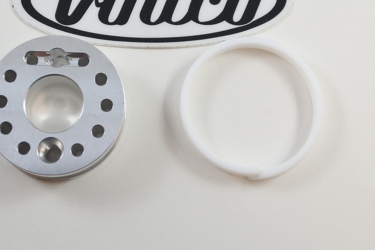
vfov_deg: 20.5
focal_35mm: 66
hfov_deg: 30.4
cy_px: 72
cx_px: 144
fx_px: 687
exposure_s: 1/125
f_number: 4.5
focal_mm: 16.8
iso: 500
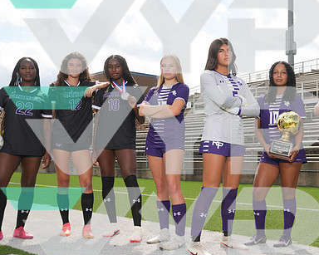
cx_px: 214
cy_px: 131
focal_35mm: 51
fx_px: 481
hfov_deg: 36.3
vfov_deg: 29.7
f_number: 9
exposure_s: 1/200
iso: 125
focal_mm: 36
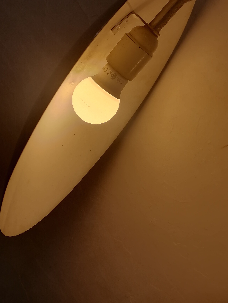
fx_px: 378
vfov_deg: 43.9
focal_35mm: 43
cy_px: 152
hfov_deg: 33.6
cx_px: 114
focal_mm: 5.4
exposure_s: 1/741
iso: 50
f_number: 1.8
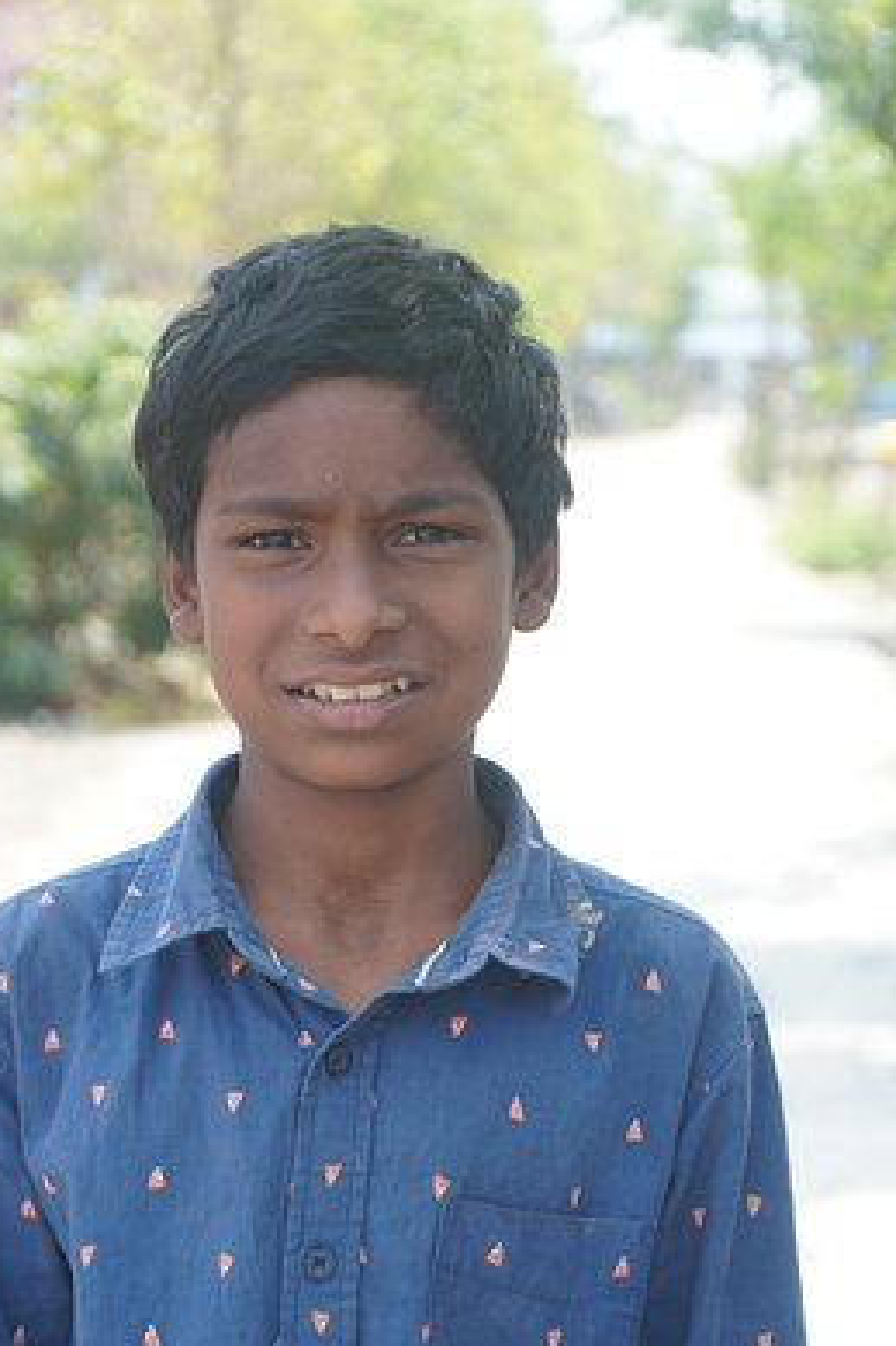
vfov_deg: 22.6
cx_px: 424
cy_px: 858
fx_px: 3363
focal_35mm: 90
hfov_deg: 15.2
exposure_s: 1/125
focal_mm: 70
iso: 200
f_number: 6.3
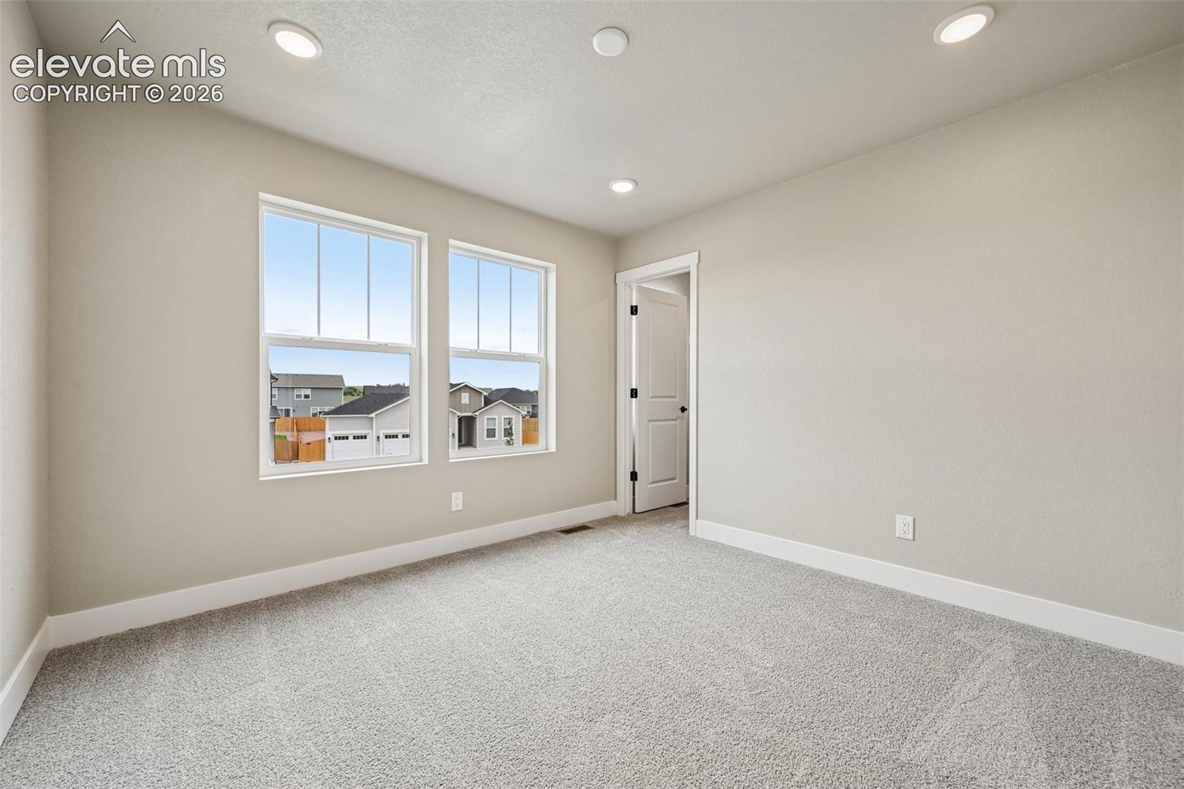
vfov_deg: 81.2
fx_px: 460
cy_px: 394
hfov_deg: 104.3
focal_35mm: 14
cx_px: 592
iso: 72
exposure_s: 1/15
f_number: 9
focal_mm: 14
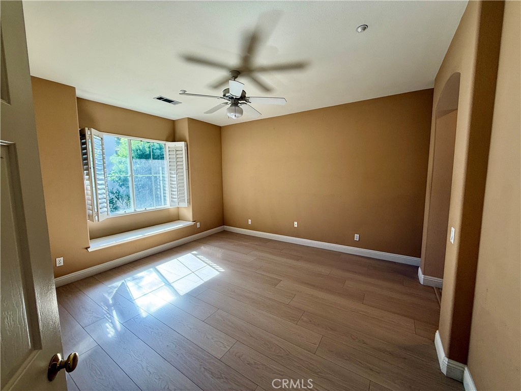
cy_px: 196
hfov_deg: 102.1
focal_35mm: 14
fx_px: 211
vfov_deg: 85.7
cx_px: 260
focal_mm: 2.22
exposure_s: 1/109
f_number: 2.2
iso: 64
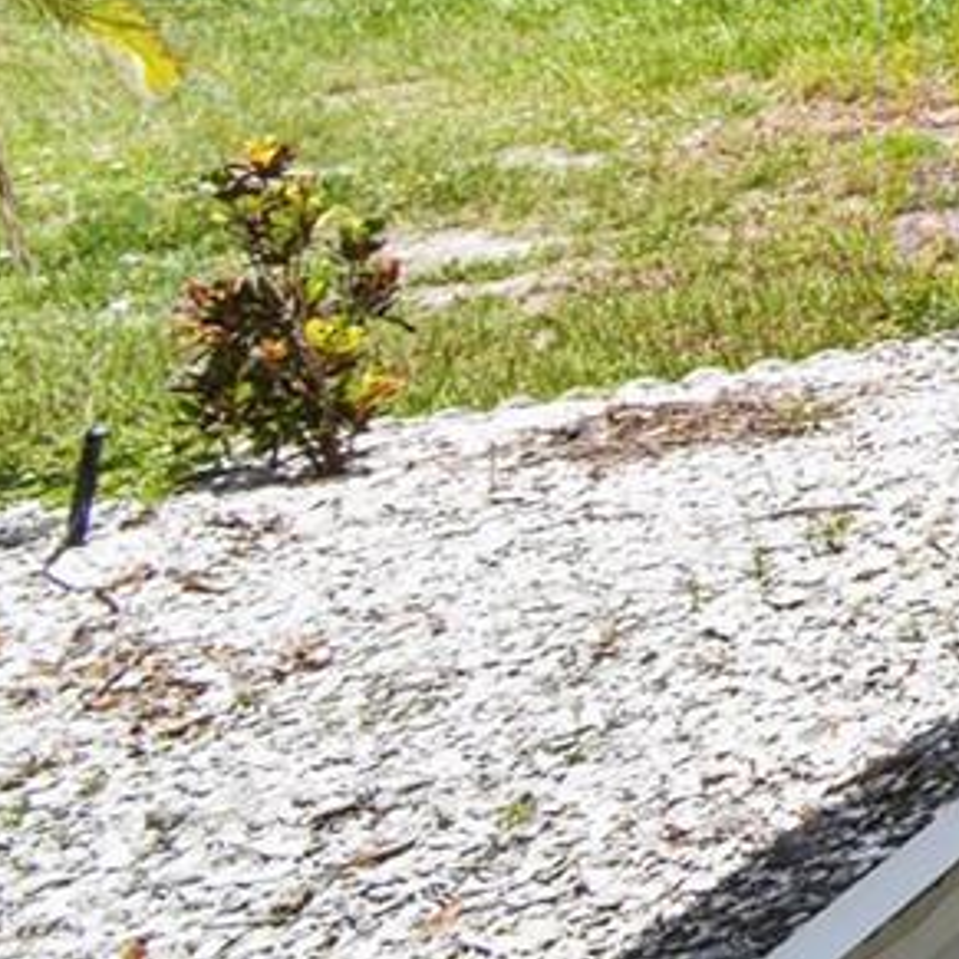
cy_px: -498
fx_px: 2194
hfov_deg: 13.2
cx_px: 2571
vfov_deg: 20.8
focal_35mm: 70
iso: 100
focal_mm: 10
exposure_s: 1/30
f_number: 7.1
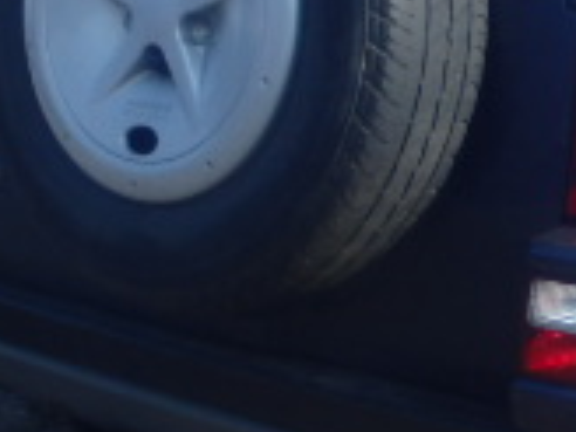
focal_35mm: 109
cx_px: 587
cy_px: 169
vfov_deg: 13.6
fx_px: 1814
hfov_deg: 17.6
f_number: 3.9
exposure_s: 1/400
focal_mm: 5
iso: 125
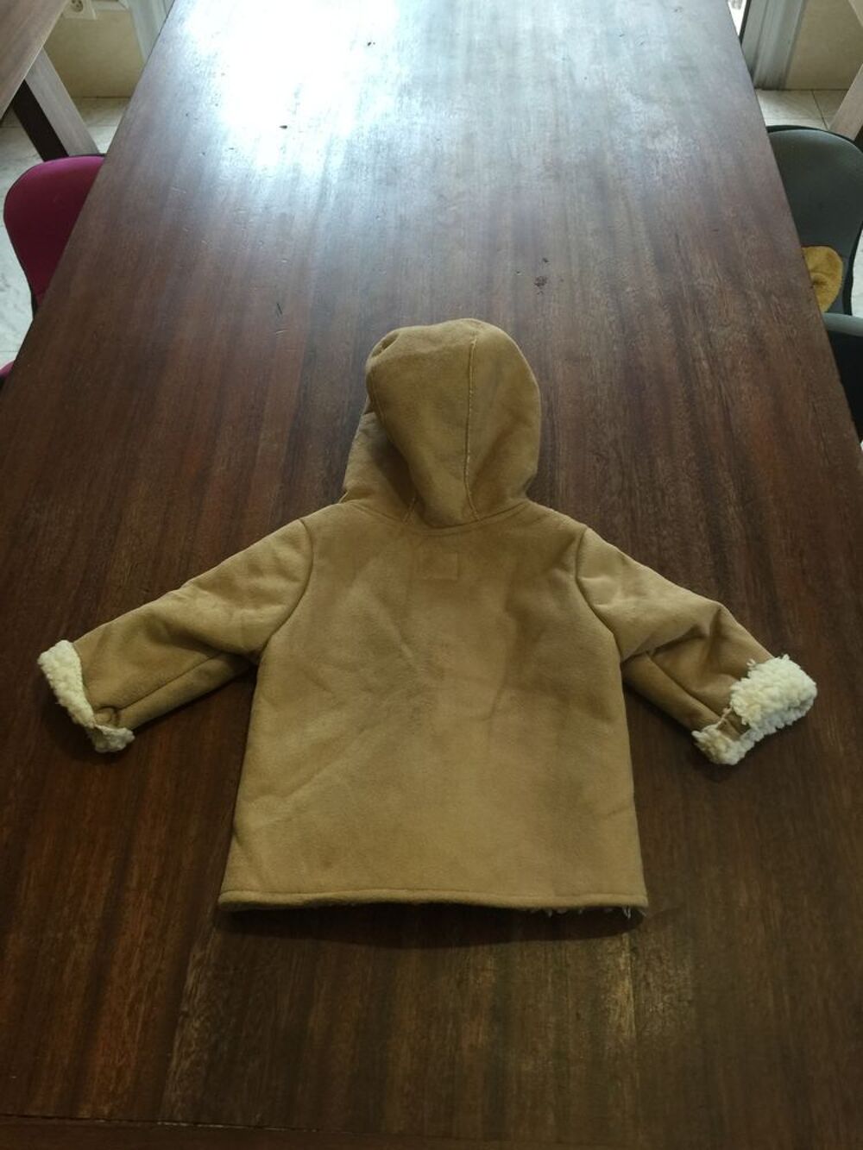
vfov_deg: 61.7
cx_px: 432
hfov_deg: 48.2
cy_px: 575
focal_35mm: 29
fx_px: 964
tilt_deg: -54.4
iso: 64
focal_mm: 4.15
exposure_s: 1/17
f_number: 2.2
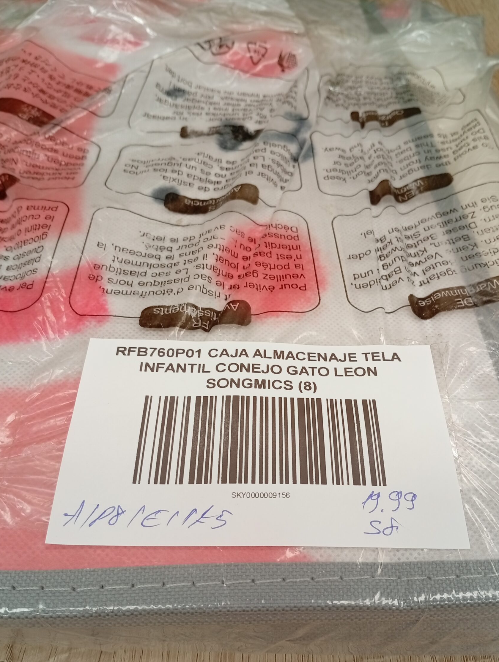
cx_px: 270
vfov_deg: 58.2
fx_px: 594
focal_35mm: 31
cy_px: 361
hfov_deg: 45.5
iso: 65
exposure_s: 1/50
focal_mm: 3.98
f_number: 1.8
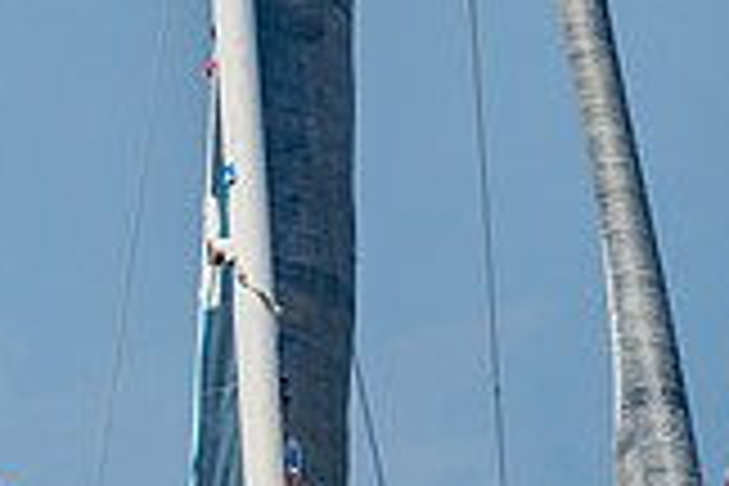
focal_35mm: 1371
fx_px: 27761
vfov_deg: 1.0
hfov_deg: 1.5
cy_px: 310
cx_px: -284
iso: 160
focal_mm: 200
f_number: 6.3
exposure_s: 1/400
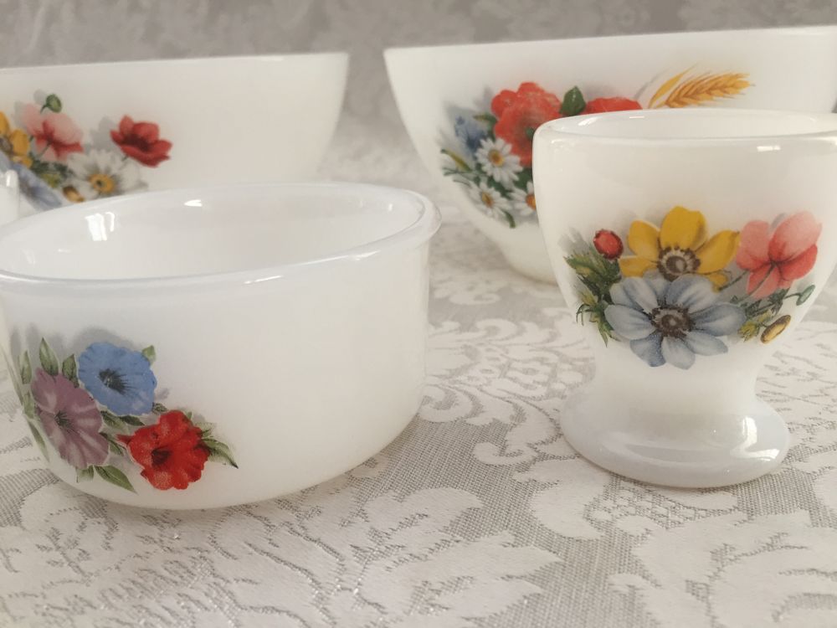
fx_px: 701
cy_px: 314
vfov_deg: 48.2
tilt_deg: -19.5
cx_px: 418
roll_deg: +1.3
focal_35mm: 29
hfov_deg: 61.7
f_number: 2.2
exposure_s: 1/33
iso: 64
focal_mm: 4.15
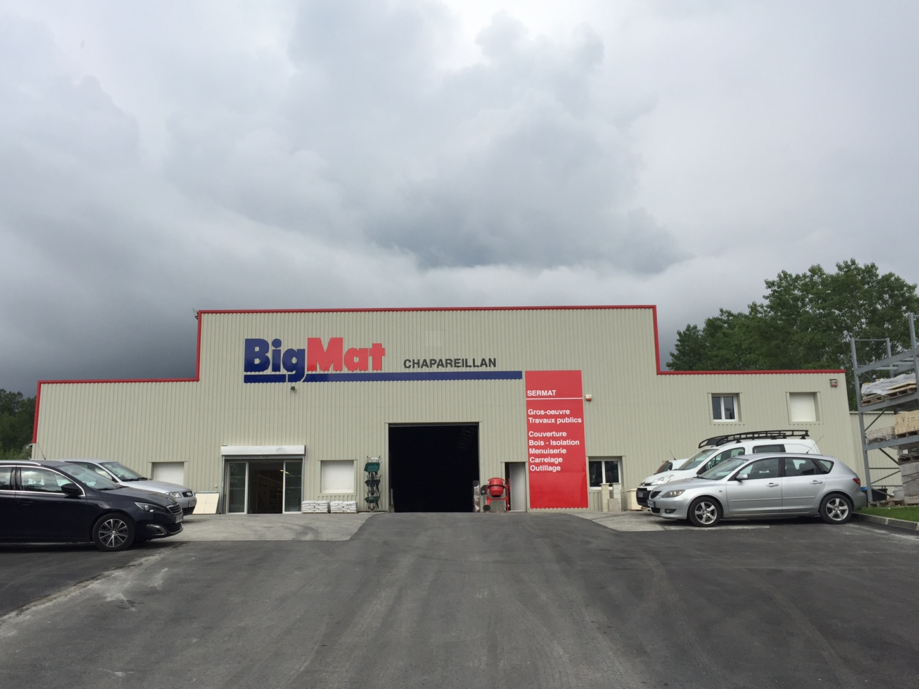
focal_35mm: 32
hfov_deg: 56.8
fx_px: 850
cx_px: 431
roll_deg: -0.9
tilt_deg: +11.2
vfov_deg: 44.2
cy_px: 360
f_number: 2.2
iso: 32
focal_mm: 4.15
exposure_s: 1/1883
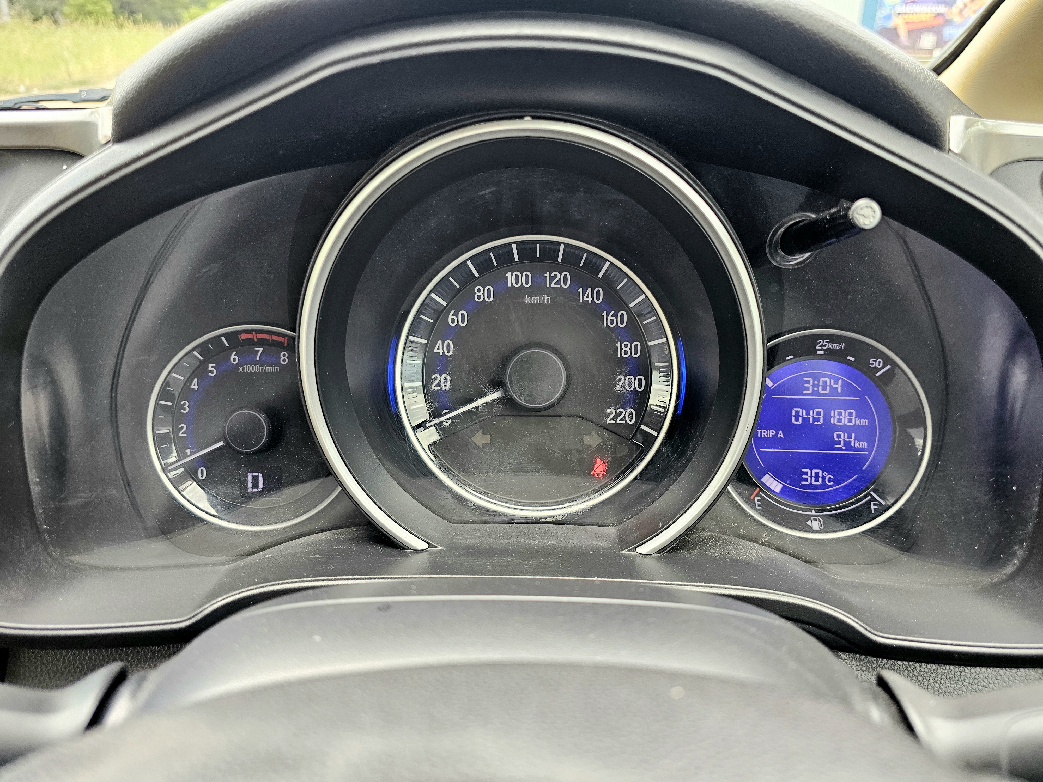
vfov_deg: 58.9
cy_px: 391
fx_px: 693
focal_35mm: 23
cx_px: 522
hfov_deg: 73.9
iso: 200
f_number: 1.7
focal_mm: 6.3
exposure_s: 1/182
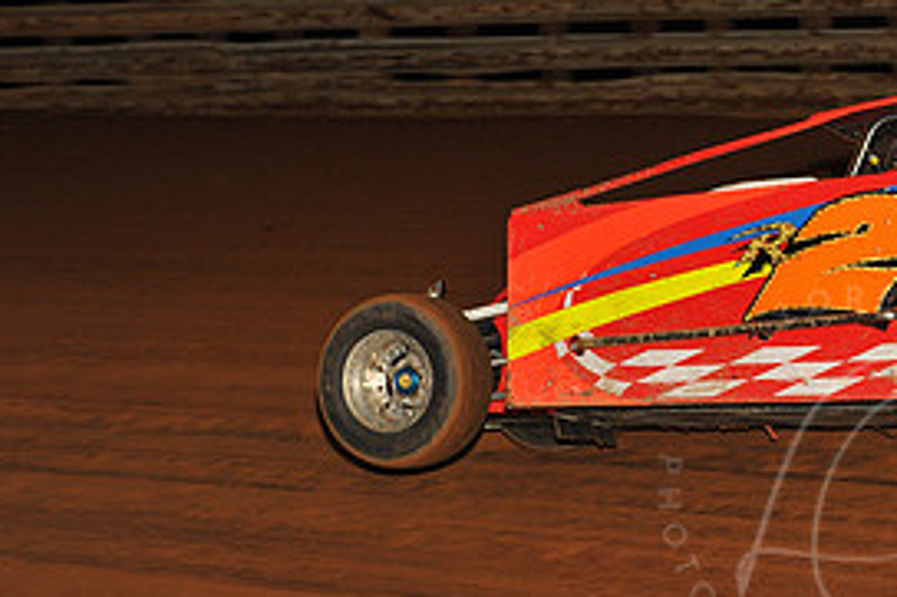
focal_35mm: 149
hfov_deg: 13.6
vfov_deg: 9.2
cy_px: 181
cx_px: 854
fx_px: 3710
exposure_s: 1/320
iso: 500
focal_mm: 70
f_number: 7.1
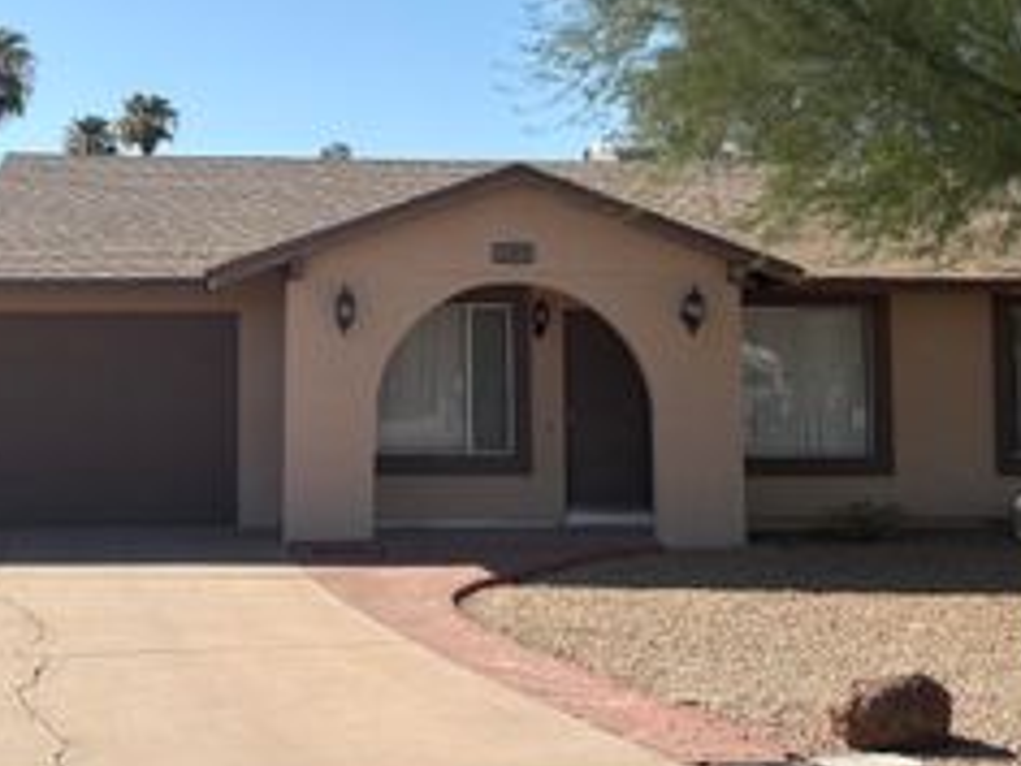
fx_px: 1622
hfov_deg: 34.7
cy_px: 240
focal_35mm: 55
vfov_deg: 26.4
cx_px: 355
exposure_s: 1/4065
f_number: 1.6
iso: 50
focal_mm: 5.96
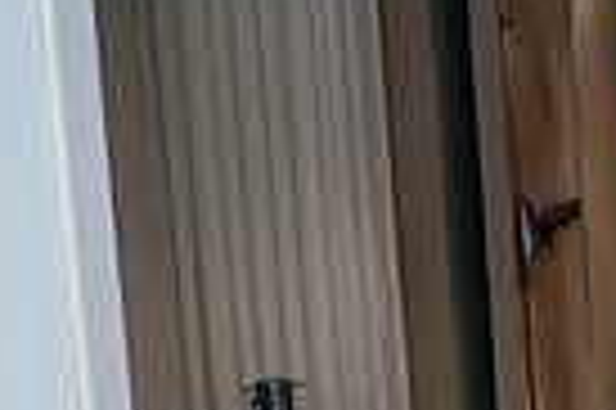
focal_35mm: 90
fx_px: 1538
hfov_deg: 16.7
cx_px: 1250
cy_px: 237
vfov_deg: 15.1
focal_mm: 10
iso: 320
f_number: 1.8
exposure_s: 1/60
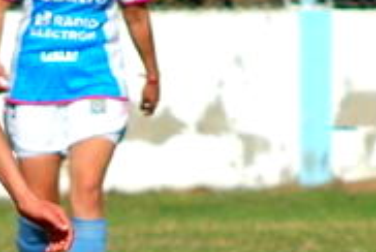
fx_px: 10869
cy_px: 138
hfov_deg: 2.0
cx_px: -275
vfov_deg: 1.3
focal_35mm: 1039
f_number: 5.3
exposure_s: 1/2000
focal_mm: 180
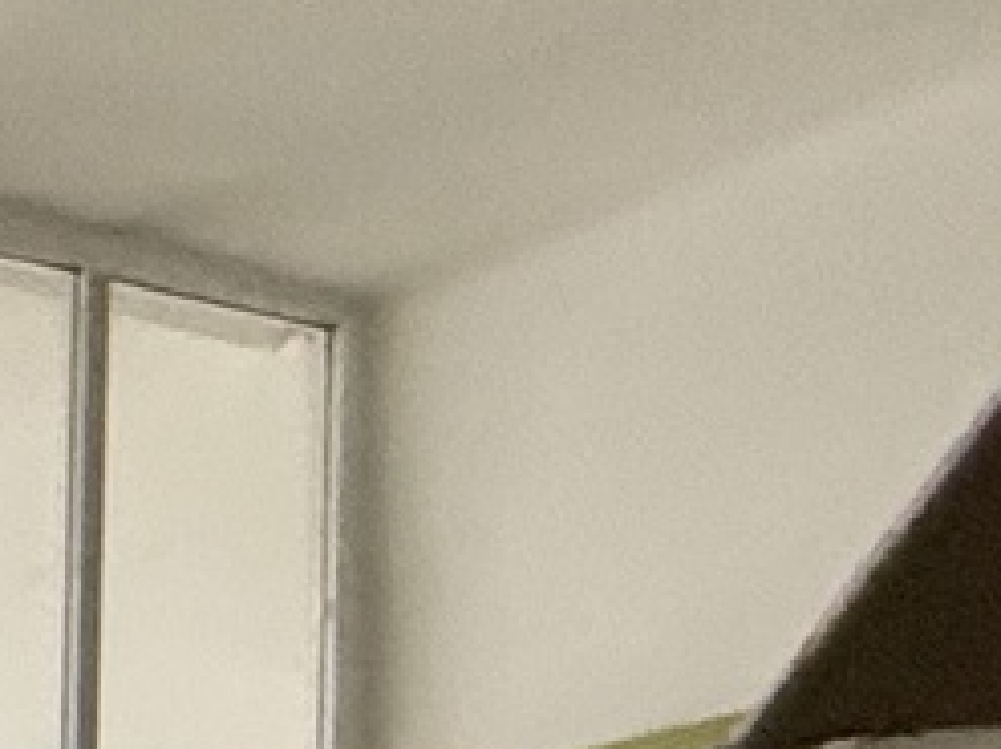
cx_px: -2330
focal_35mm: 109
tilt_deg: -5.1
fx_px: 3150
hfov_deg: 10.1
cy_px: 1842
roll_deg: +2.5
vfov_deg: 11.2
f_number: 2.2
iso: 250
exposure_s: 1/100
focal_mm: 2.22
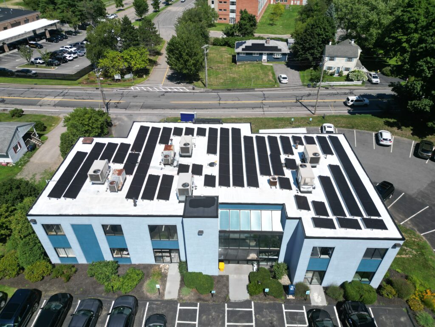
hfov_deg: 71.6
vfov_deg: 56.8
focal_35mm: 24
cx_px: 218
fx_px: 302
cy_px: 164
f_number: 1.7
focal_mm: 6.72
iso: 130
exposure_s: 1/4000
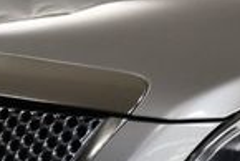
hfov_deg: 6.7
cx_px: 379
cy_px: 186
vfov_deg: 4.5
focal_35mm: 304
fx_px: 2029
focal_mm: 46
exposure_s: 1/250
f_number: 5.3
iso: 720
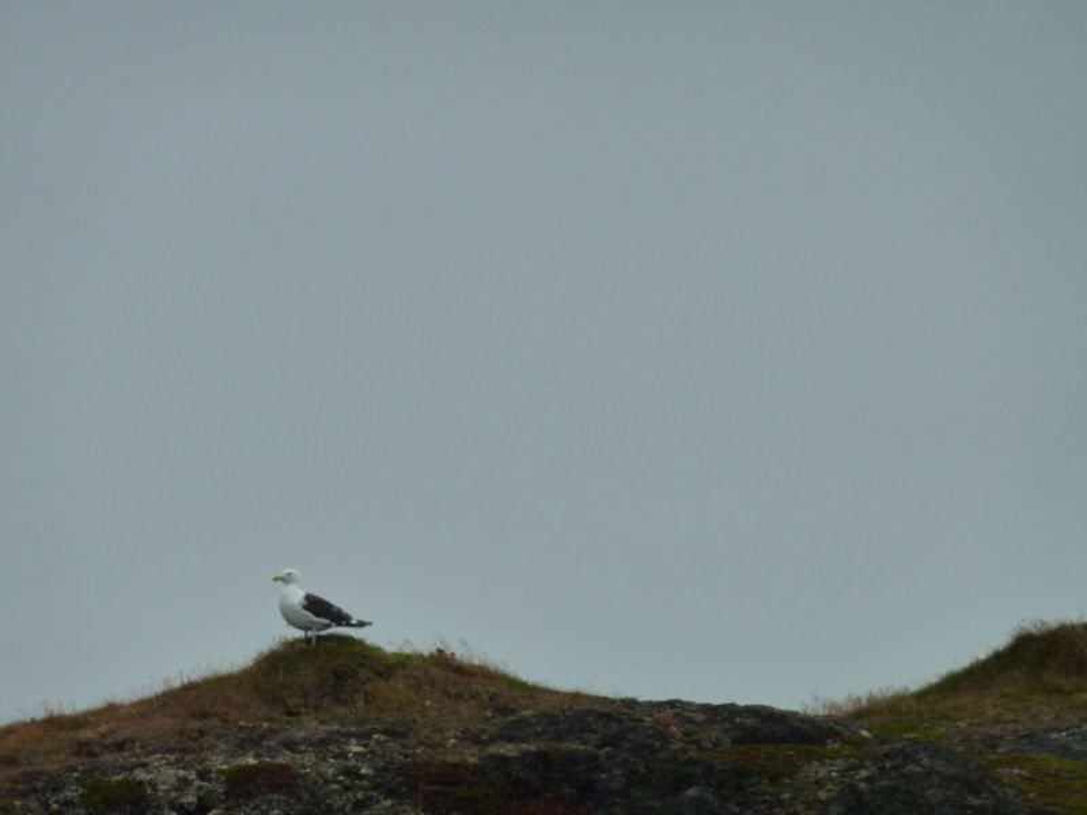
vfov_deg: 5.0
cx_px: 544
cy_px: 408
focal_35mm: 300
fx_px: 9420
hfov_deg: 6.6
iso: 250
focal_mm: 49.2
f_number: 4.9
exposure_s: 1/500
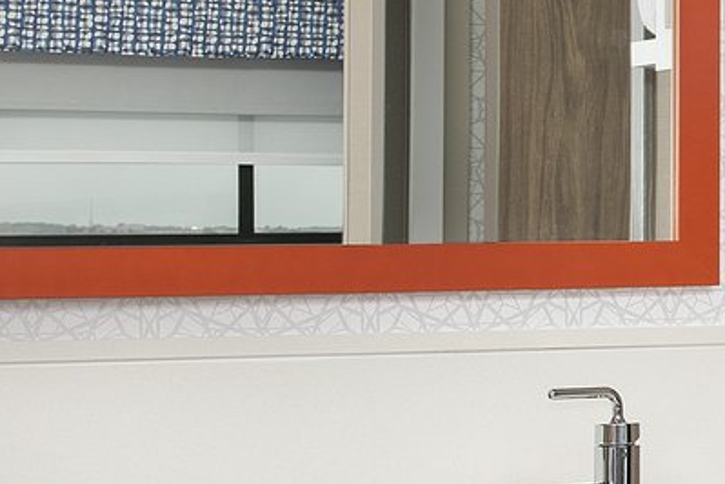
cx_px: 1085
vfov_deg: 8.7
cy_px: 420
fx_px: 3162
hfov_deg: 12.4
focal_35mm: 157
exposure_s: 1/250
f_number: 11
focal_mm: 35
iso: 800
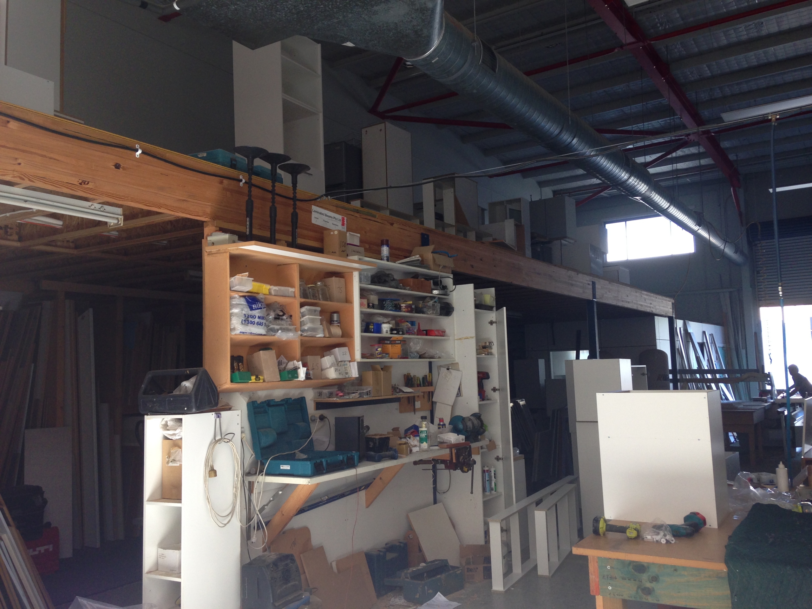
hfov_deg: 55.4
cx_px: 406
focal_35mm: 33
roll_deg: +1.6
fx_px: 774
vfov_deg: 42.9
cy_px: 304
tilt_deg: +6.0
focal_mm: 4.12
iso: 64
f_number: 2.4
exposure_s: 1/120
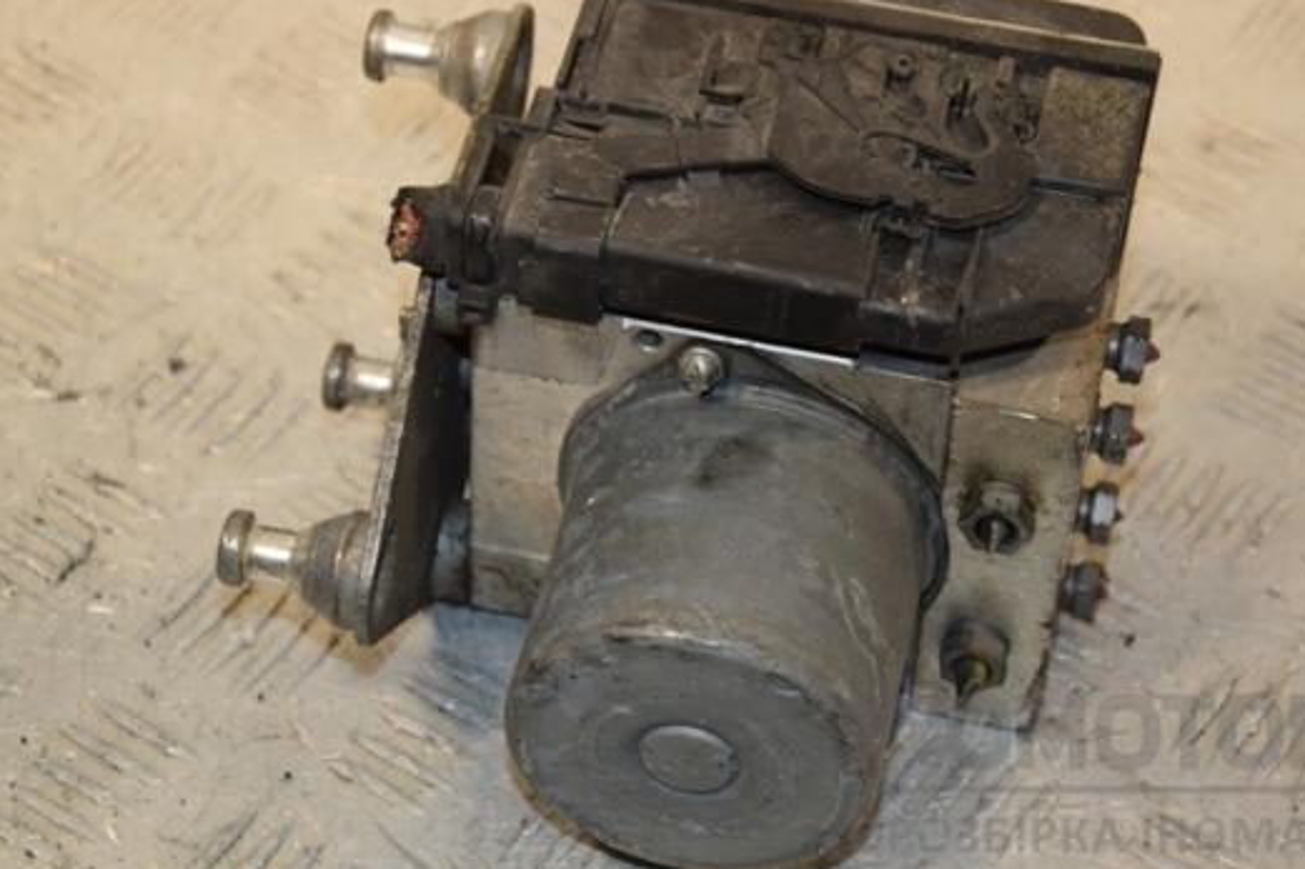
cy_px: 398
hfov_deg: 17.9
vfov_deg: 12.0
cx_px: 709
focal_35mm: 114
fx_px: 4131
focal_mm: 66
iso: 800
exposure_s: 1/200
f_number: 6.3
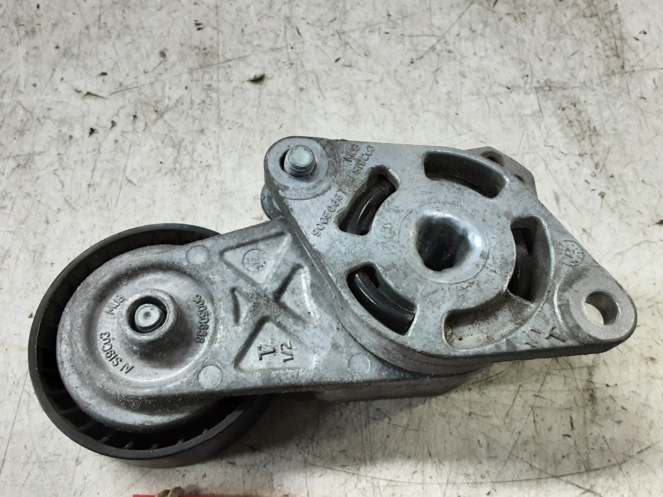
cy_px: 248
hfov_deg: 65.3
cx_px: 332
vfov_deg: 51.4
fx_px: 517
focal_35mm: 27
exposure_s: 1/50
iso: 125
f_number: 1.9
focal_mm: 2.91
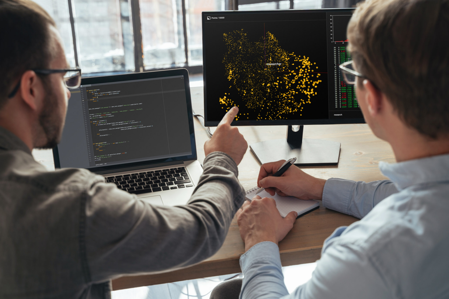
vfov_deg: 26.0
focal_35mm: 52
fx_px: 649
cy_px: 150
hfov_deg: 38.2
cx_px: 224
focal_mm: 52
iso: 100
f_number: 4.5
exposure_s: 1/60
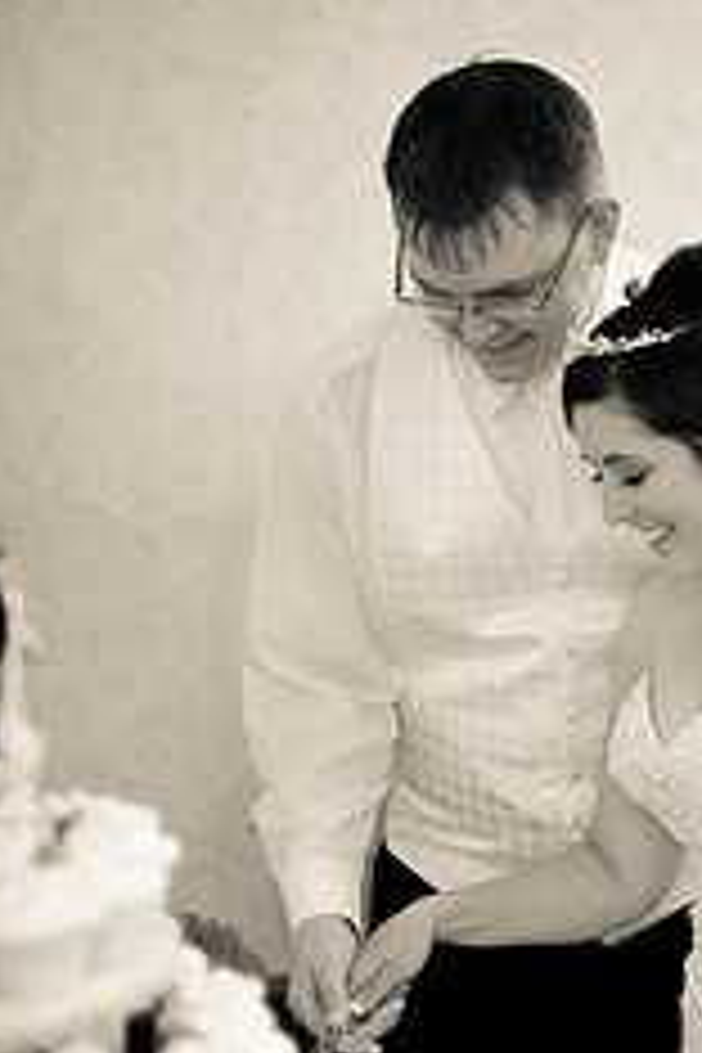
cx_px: 628
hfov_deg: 14.1
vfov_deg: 21.1
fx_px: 2808
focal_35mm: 96
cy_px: 778
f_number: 1.4
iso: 4000
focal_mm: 50
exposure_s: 1/60
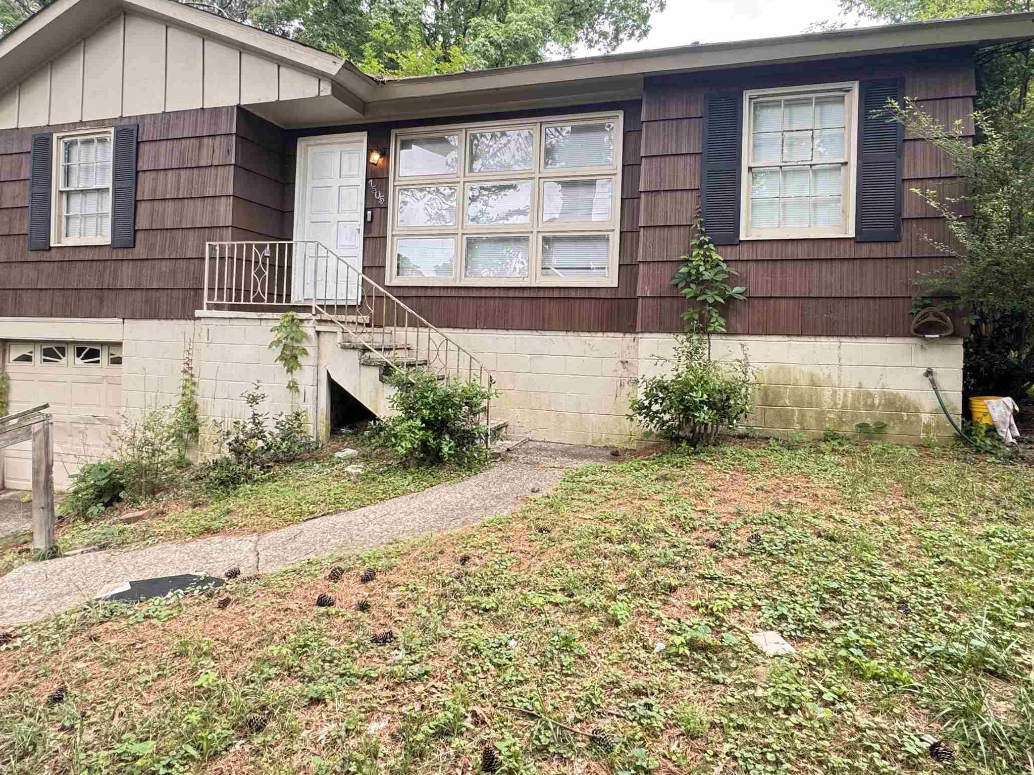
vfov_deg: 63.2
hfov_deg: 79.0
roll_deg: -2.0
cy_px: 342
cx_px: 512
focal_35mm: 21
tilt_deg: +0.0
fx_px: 627
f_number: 2.2
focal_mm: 2.22
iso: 125
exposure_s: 1/99
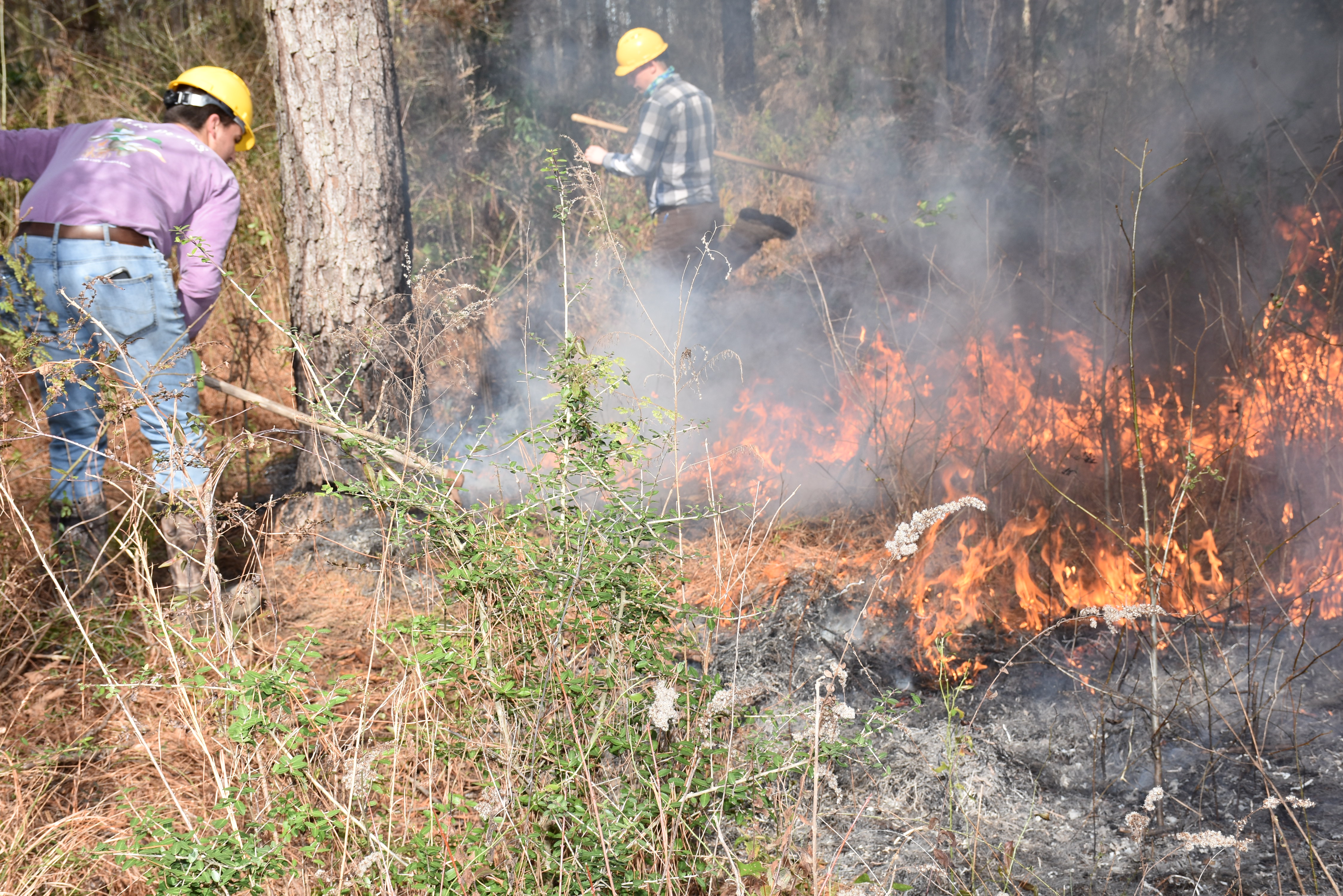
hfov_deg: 33.4
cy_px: 448
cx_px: 672
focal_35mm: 60
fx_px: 2239
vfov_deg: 22.6
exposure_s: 1/250
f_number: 8
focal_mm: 40
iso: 200
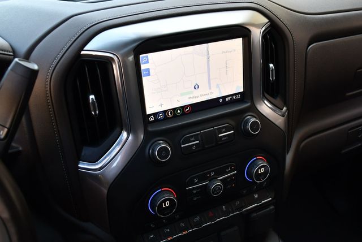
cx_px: 181
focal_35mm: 36
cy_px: 121
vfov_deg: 36.9
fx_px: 362
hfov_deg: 53.1
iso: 450
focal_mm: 18
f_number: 3.5
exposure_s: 1/250
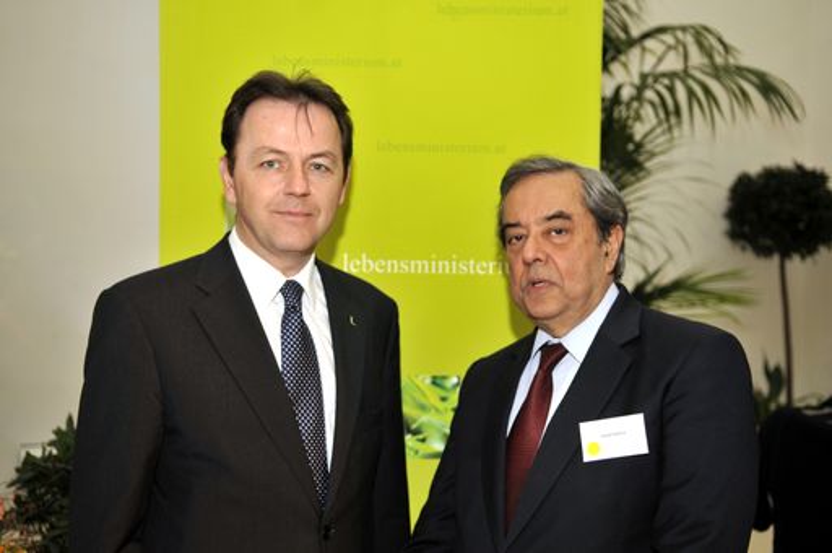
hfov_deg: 38.9
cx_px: 416
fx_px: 1177
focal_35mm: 51
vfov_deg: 26.4
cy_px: 276
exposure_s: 1/60
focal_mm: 34
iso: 280
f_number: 2.8
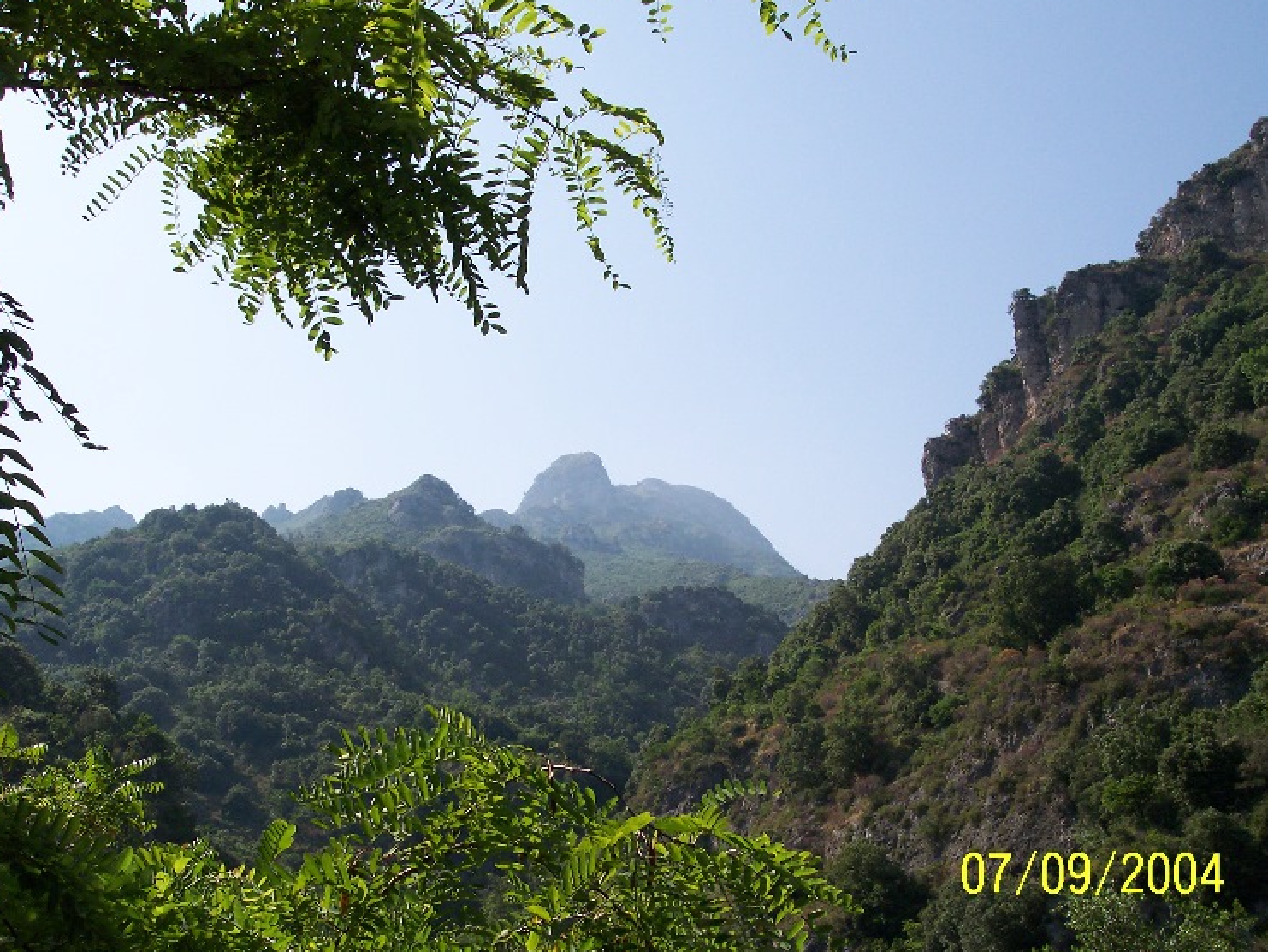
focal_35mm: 41
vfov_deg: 35.1
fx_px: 1502
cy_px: 488
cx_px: 609
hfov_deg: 45.8
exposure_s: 1/700
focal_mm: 8
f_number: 4.8
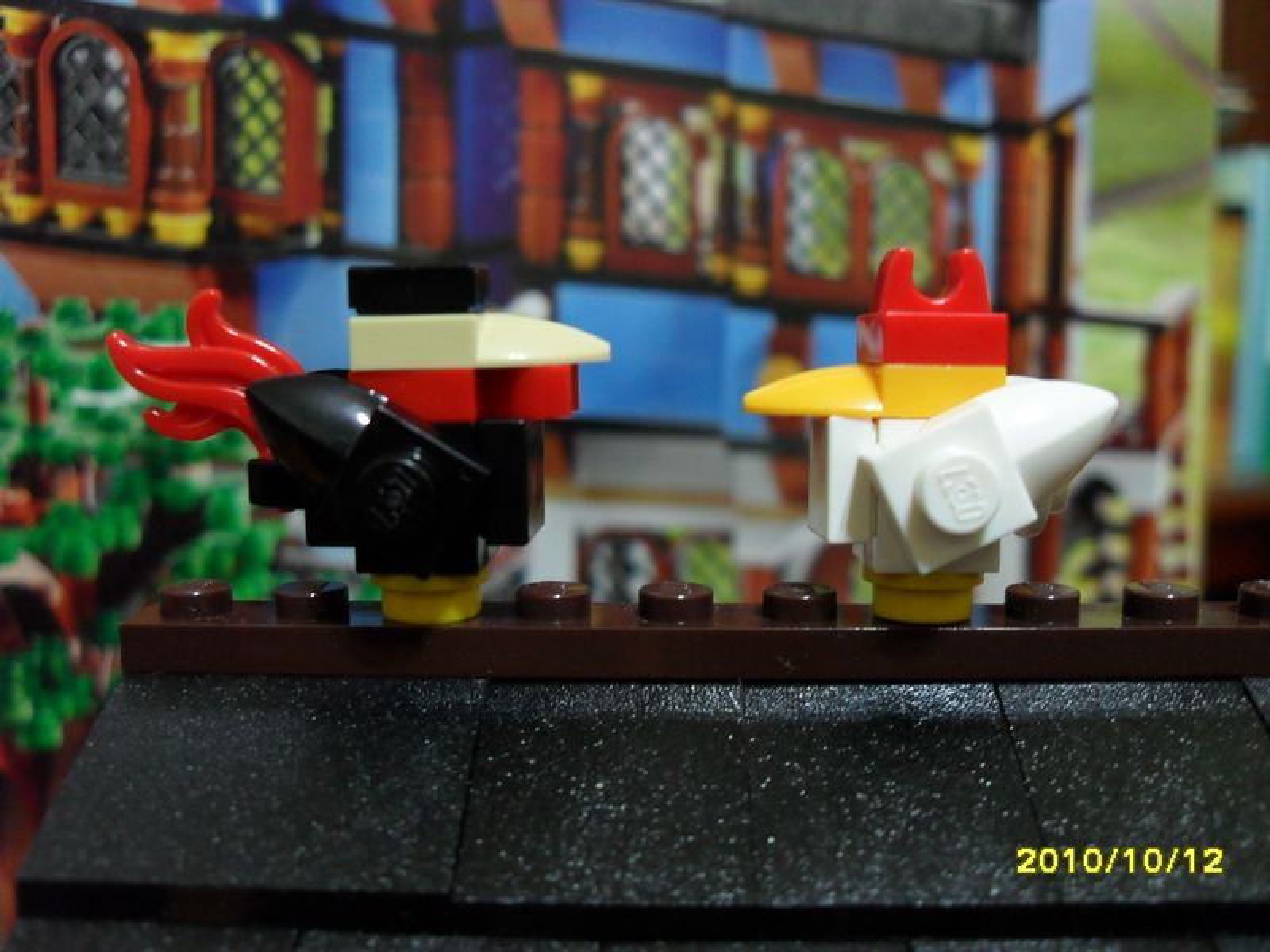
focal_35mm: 35
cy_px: 476
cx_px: 635
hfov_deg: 52.6
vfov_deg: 40.7
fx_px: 1284
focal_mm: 6.2
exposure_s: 1/8
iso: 200
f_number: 2.8
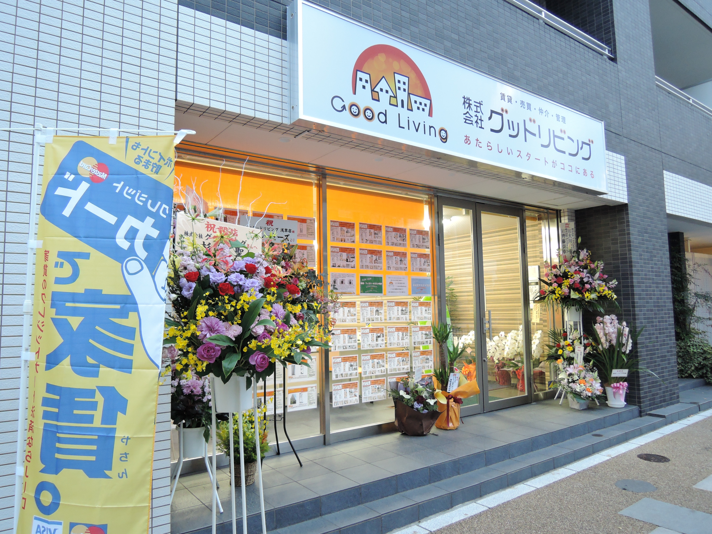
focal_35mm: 24
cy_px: 267
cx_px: 356
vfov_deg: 56.8
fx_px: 494
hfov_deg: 71.6
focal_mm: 5.1
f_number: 2.8
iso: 400
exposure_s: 1/30
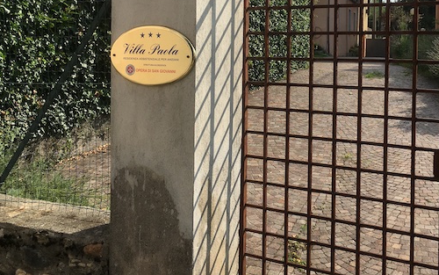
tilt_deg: -2.2
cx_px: 262
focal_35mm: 43
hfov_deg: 46.0
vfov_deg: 29.3
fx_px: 515
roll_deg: -0.9
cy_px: 63
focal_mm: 4.15
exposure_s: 1/1350
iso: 25
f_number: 2.2
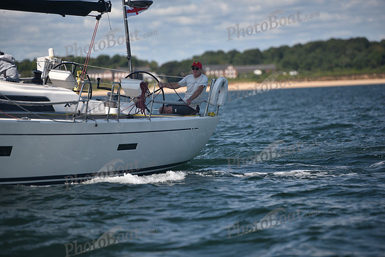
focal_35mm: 200
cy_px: 128
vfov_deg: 6.9
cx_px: 192
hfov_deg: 10.3
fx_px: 2139
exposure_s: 1/2500
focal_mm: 200
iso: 250
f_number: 2.8
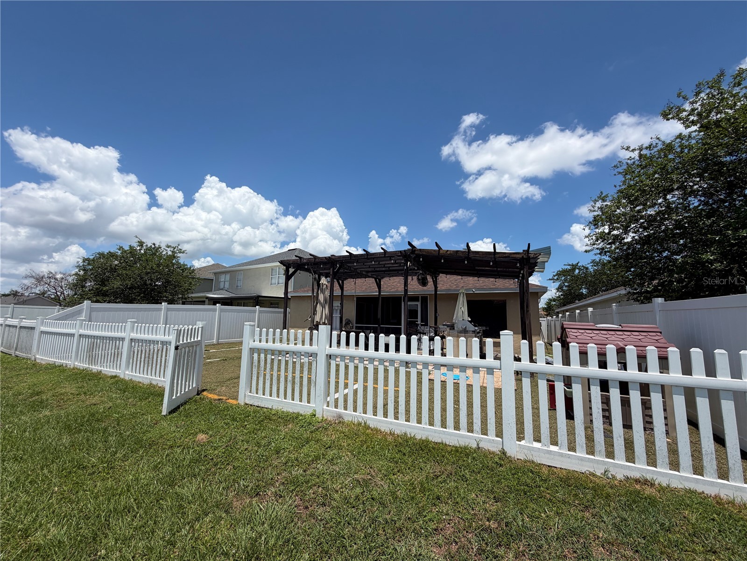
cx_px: 374
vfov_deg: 85.7
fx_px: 302
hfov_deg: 102.1
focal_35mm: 14
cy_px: 280
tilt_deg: +7.0
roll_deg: -1.5
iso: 20
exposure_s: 1/1285
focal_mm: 2.22
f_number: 2.2
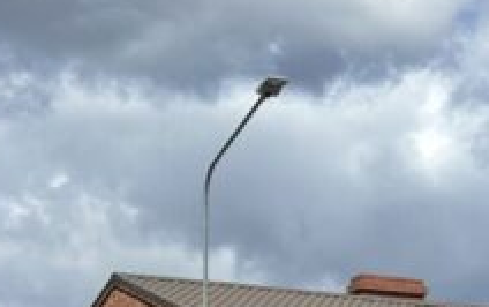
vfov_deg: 7.8
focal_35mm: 167
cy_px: 402
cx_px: 738
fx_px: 2228
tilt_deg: +6.8
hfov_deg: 12.0
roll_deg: +1.8
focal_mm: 6.86
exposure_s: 1/4566
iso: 64
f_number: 1.78
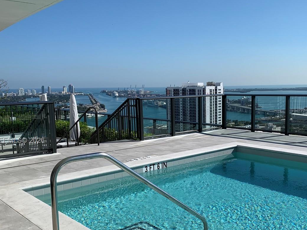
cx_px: 189
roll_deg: +0.2
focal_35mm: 40
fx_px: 355
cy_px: 141
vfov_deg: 35.8
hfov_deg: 46.4
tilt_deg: -8.9
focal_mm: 4.25
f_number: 1.8
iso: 25
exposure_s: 1/4274
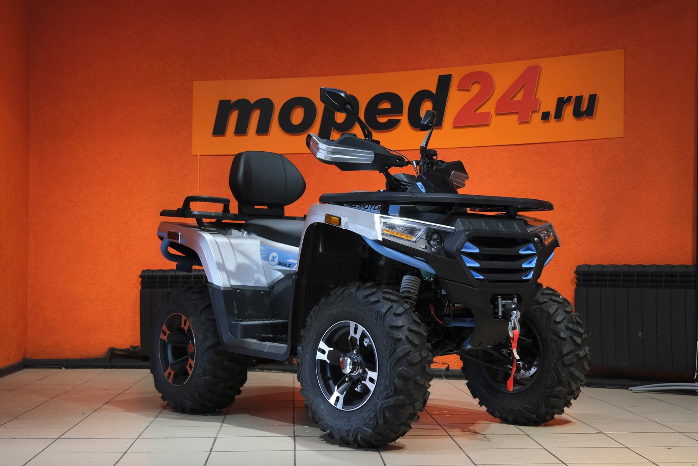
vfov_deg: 26.5
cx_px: 349
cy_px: 233
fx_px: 989
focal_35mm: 51
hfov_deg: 38.9
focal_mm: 34.2
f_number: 4
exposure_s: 1/125
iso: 1600
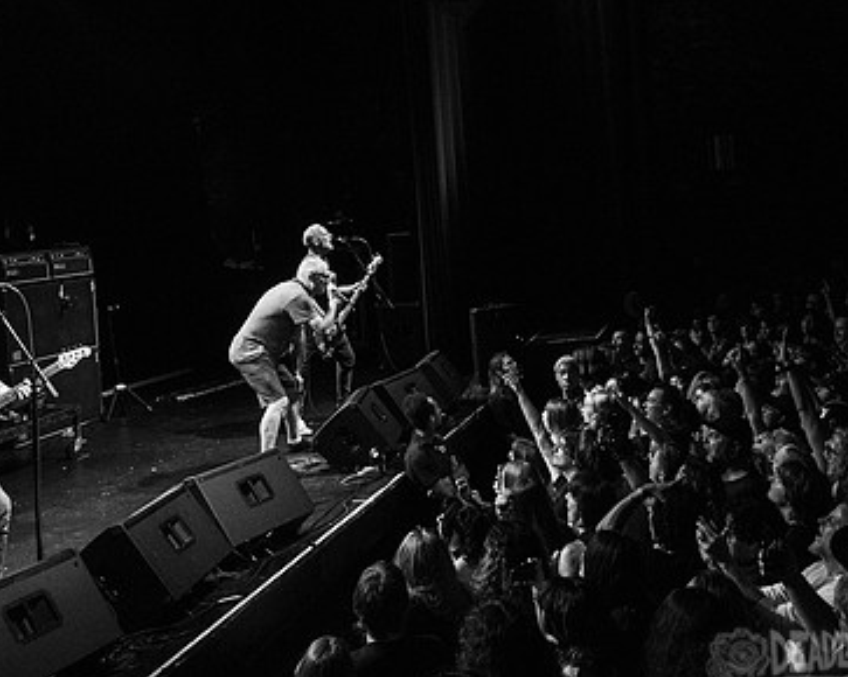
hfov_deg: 42.0
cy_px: 160
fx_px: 1104
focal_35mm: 44
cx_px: 457
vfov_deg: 33.4
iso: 3200
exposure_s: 1/125
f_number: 3.2
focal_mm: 24
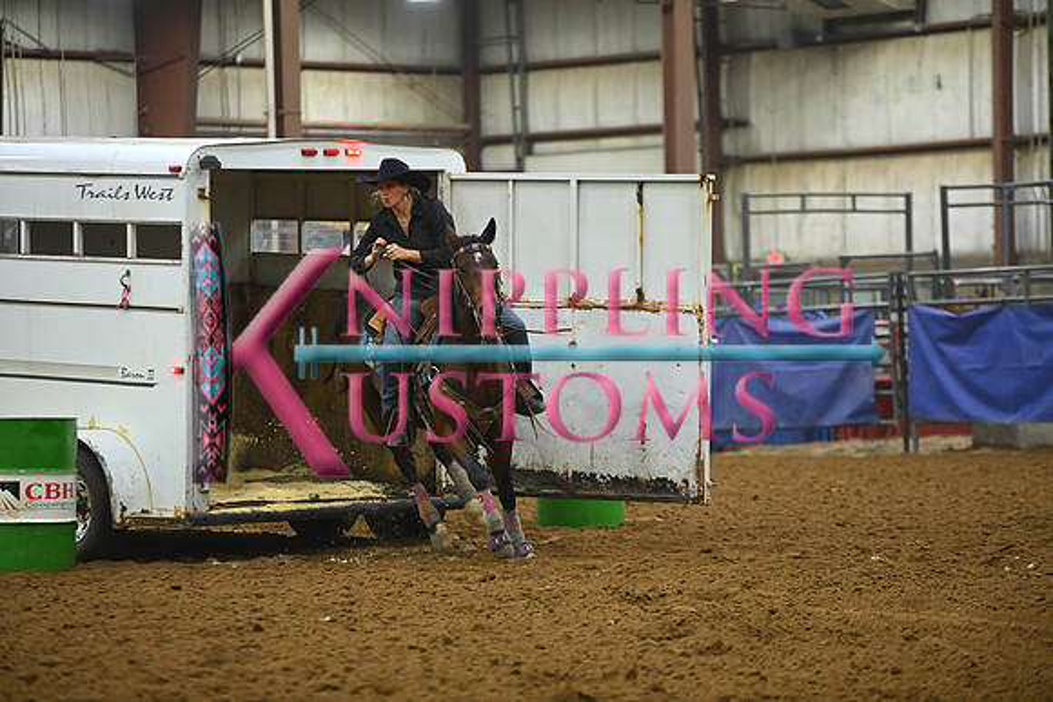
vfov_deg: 9.2
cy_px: 351
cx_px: 526
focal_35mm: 150
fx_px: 4388
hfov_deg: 13.7
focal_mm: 150
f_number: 2.8
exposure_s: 1/400
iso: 3200
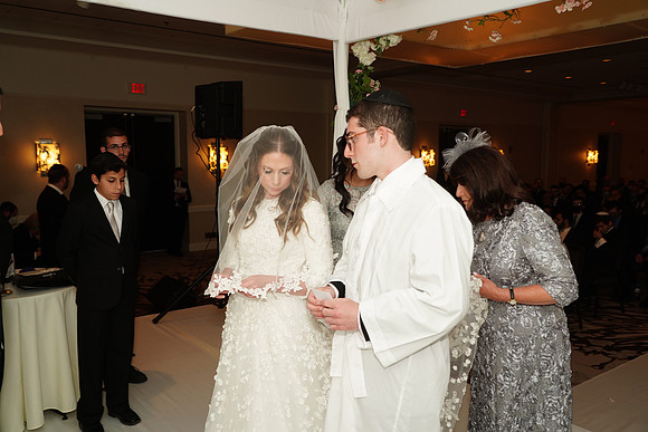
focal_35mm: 30
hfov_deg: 61.9
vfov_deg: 43.6
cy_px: 216
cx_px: 324
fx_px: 540
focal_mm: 30
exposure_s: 1/80
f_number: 4.5
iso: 500
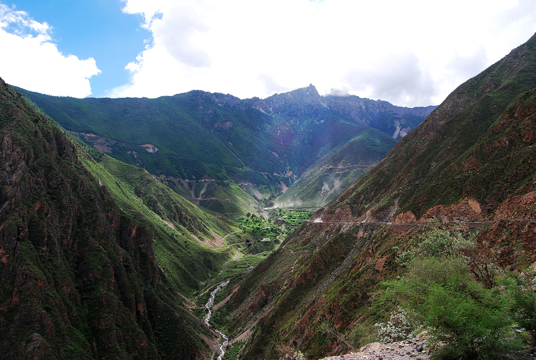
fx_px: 403
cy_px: 180
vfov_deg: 48.1
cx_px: 268
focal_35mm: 27
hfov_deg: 67.3
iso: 200
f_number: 10
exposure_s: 1/200
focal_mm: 18
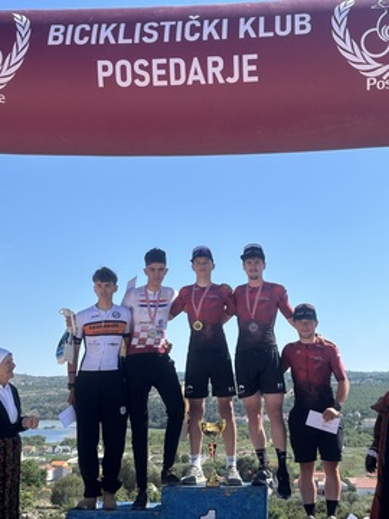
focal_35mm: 52
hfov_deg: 28.0
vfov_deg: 36.8
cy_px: 260
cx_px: 194
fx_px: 779
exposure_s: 1/2639
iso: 40
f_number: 1.6
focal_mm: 5.96
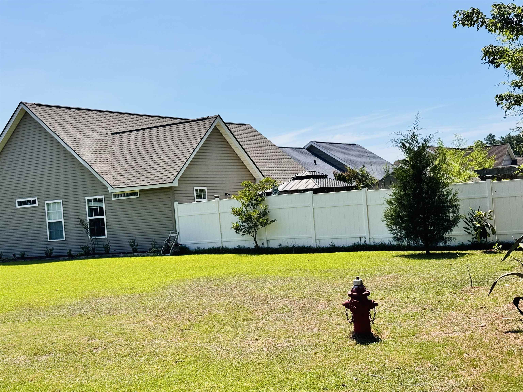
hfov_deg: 39.7
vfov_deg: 30.3
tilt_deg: +0.0
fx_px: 725
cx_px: 262
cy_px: 196
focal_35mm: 48
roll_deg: +3.7
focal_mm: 6.76
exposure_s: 1/7092
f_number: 1.78
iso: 64
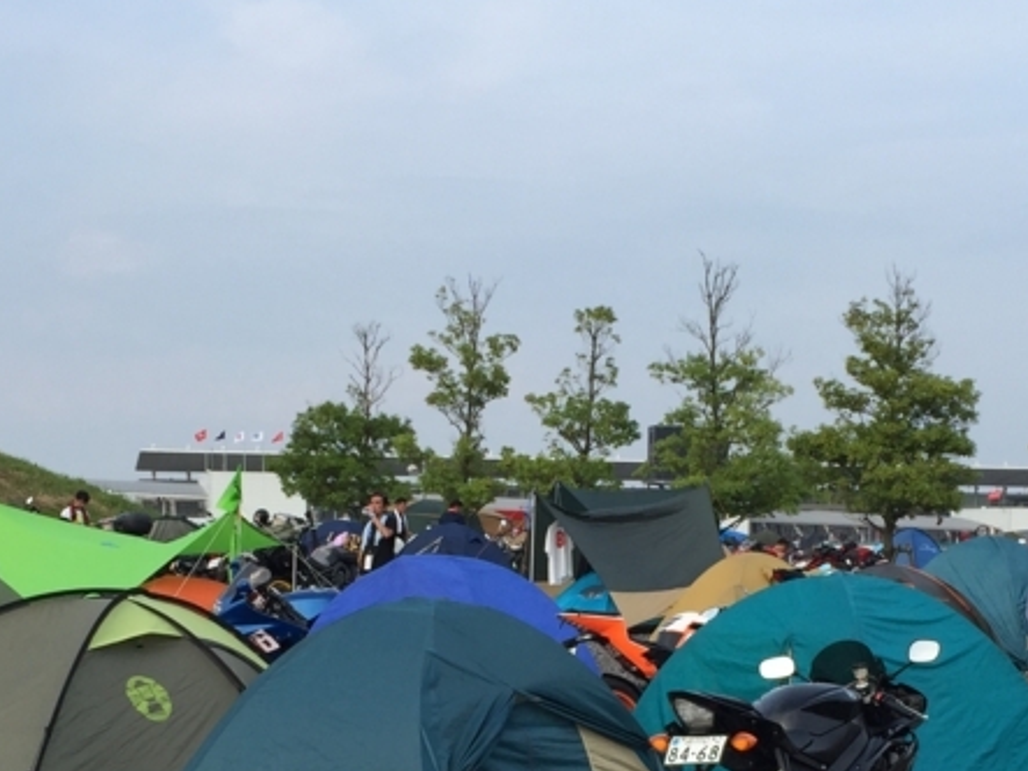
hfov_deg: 29.0
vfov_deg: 21.4
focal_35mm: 67
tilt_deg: -5.7
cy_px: 708
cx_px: 566
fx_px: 1989
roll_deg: -2.8
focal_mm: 4.15
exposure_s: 1/573
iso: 32
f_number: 2.2
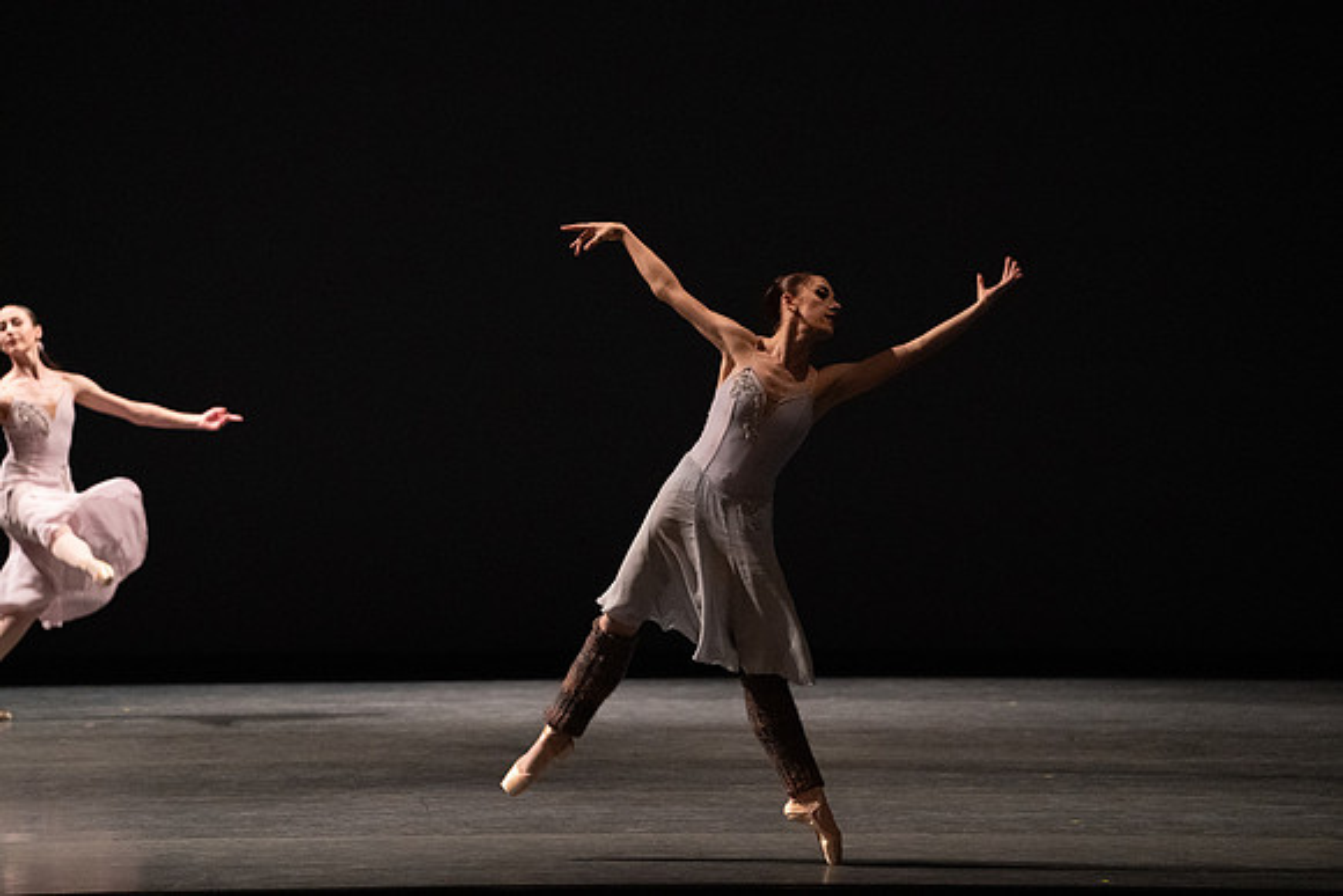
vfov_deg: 6.9
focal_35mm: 200
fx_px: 7463
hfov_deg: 10.3
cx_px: 672
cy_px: 448
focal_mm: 200
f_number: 5
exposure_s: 1/400
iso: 12800
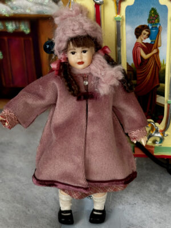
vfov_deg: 39.7
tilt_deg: -33.4
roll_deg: +3.7
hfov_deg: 30.3
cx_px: 86
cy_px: 114
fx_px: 316
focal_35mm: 48
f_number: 1.78
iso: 64
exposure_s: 1/739
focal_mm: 6.76
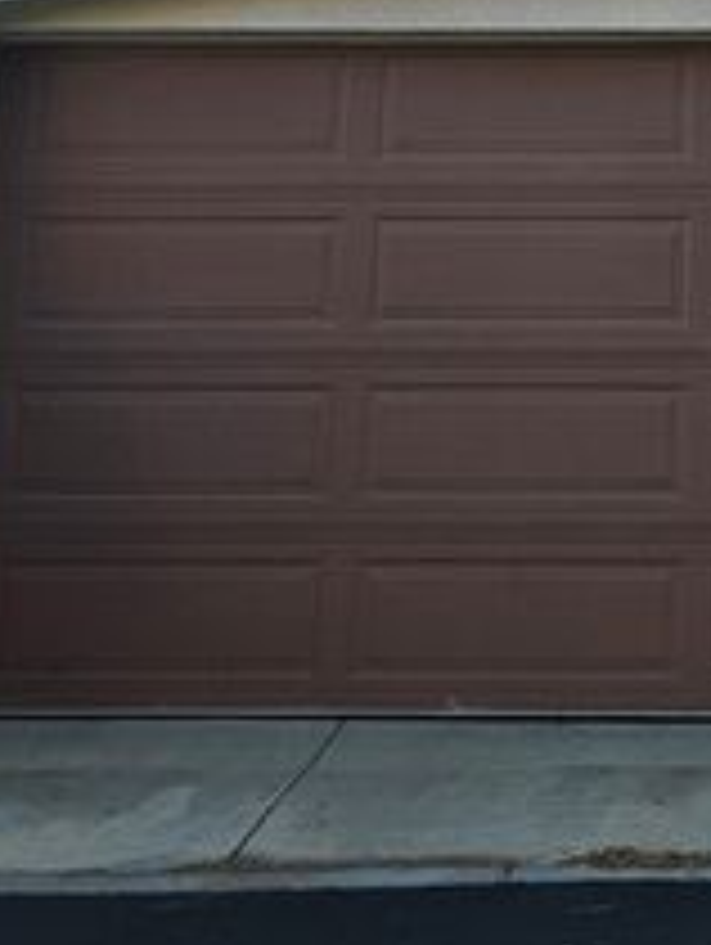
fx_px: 1995
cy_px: -187
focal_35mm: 73
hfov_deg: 19.0
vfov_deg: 24.2
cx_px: 860
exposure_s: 1/430
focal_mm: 5.4
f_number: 1.8
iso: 25
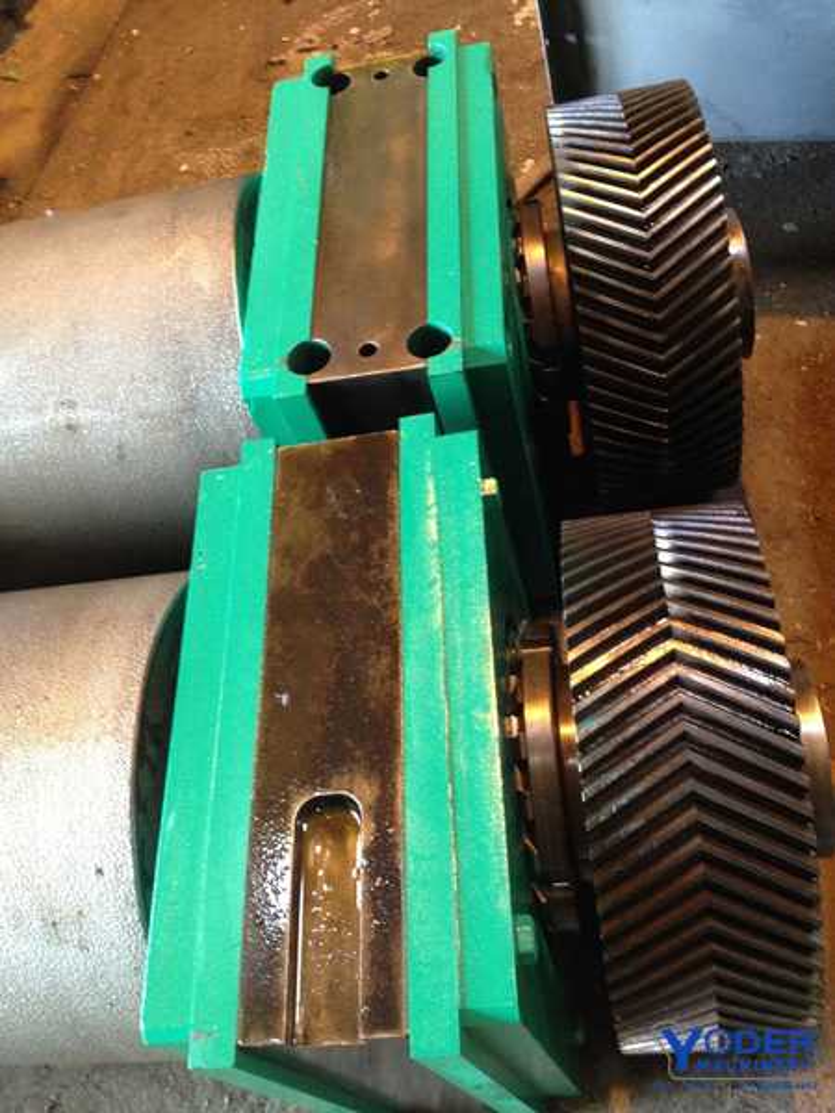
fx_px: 1126
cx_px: 418
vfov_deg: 52.6
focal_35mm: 35
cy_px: 556
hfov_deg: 40.7
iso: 250
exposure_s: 1/20
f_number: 2.4
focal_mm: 4.28
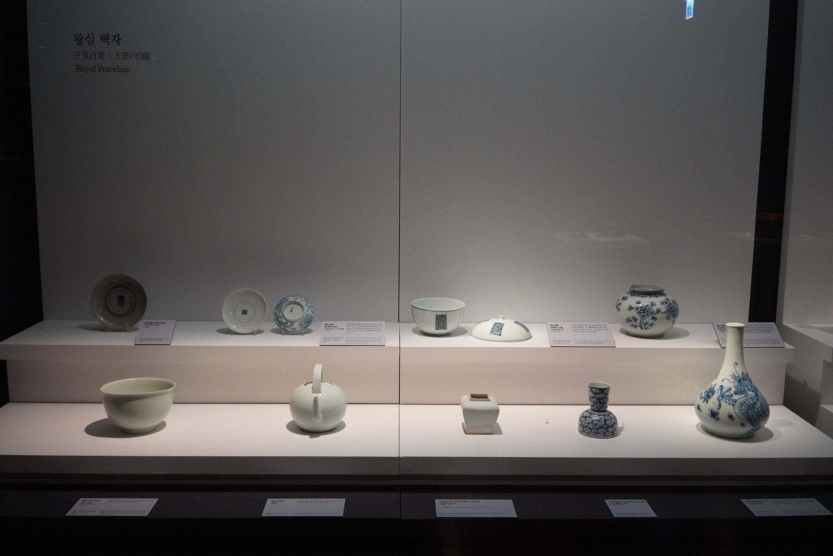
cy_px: 278
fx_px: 810
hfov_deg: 54.4
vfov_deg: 37.9
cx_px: 416
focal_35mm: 35
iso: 6400
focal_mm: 35
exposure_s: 1/80
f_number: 6.3
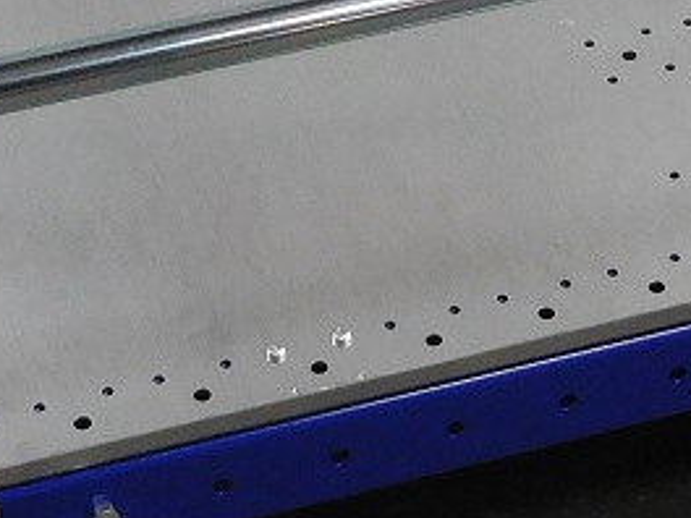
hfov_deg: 12.4
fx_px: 3174
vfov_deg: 9.0
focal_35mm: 159
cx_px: 359
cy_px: -309
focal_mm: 6.2
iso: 280
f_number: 3.8
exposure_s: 1/30
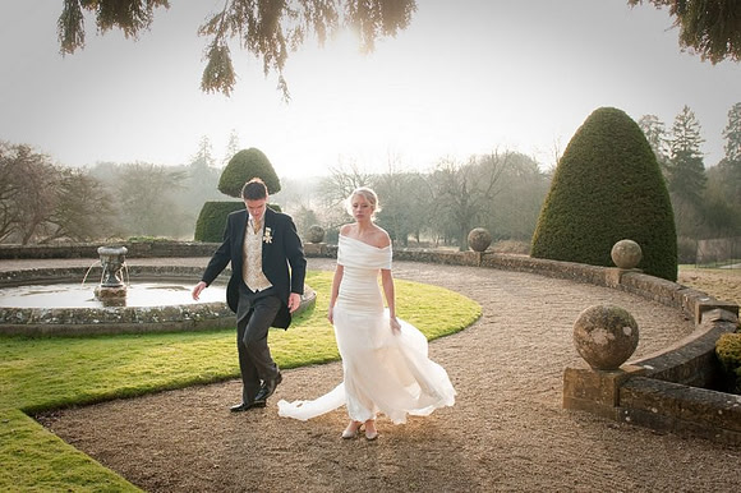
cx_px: 370
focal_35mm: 36
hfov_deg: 53.2
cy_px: 246
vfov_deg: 36.8
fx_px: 741
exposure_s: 1/160
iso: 400
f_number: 5.6
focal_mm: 24
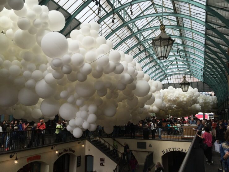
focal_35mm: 29
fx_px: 192
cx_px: 114
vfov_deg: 48.2
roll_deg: -0.1
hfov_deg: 61.7
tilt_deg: +9.0
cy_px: 86
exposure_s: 1/879
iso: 32
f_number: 2.2
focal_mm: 4.15
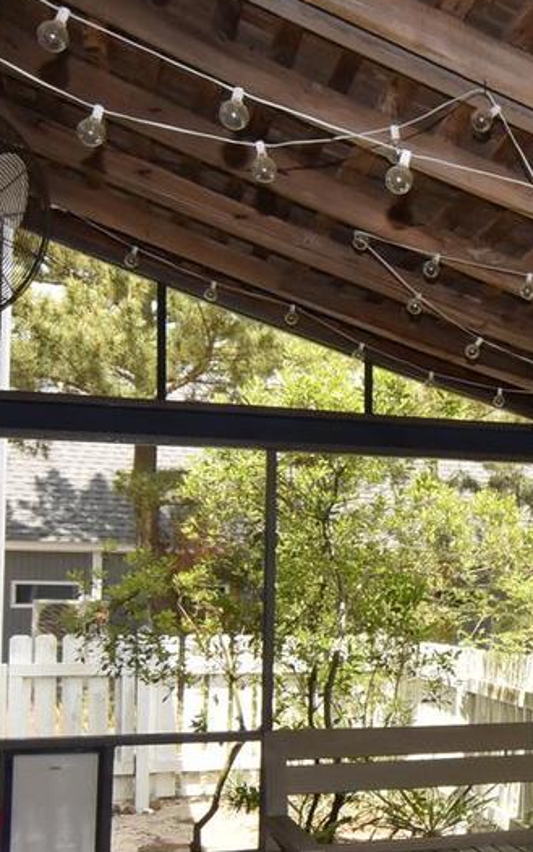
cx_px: 655
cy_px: 575
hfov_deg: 21.9
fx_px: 1264
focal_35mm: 54
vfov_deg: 36.8
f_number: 18
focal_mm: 13
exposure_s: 1/125
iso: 800
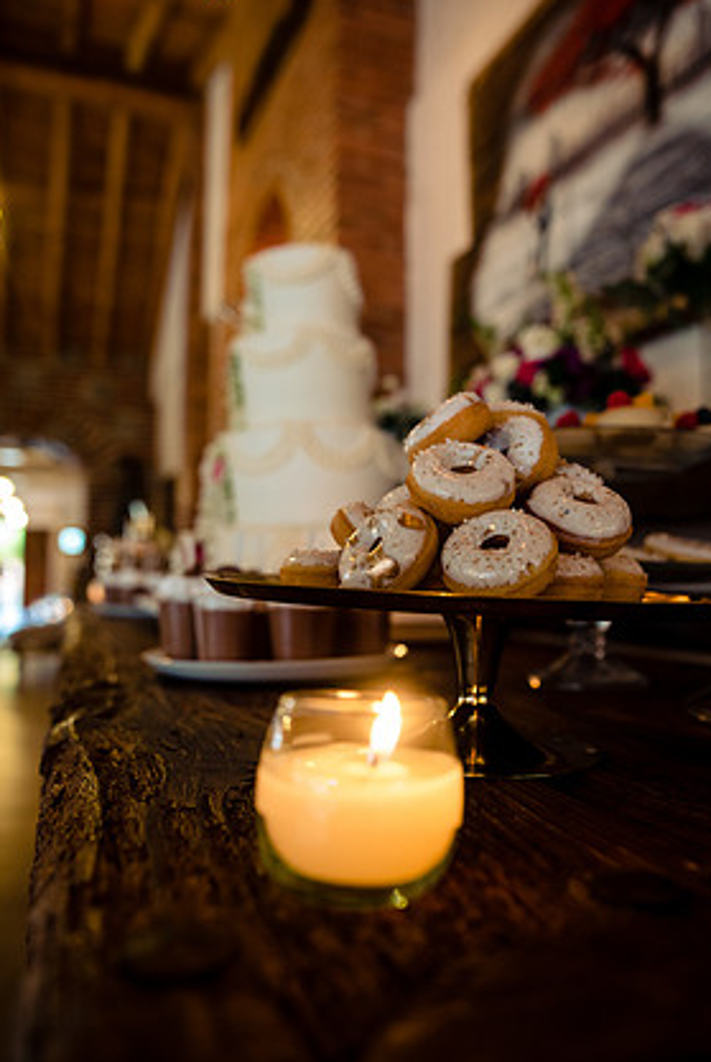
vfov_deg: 67.3
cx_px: 378
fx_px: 798
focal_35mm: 27
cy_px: 540
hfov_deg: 48.0
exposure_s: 1/100
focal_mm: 25
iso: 1600
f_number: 2.8
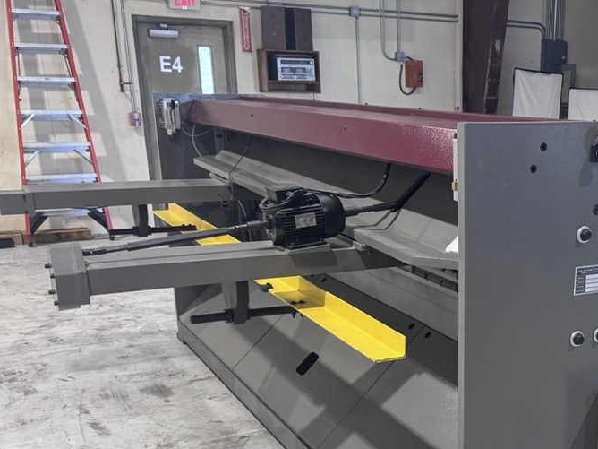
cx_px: 504
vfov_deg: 30.8
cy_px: 358
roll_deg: -0.9
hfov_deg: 39.1
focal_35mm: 46
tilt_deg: -18.4
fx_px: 795
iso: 160
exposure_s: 1/120
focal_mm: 6.76
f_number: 1.78
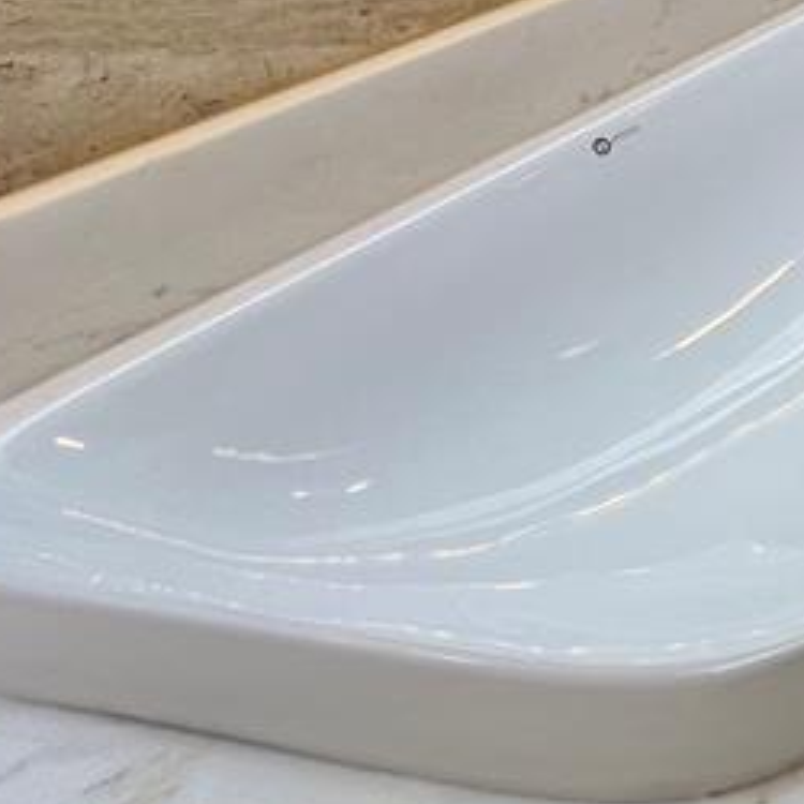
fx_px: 1235
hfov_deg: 22.0
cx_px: 1447
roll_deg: +2.1
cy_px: -386
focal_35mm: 47
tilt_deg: -2.4
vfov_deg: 26.6
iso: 40
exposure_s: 1/120
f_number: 1.8
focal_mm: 1.57
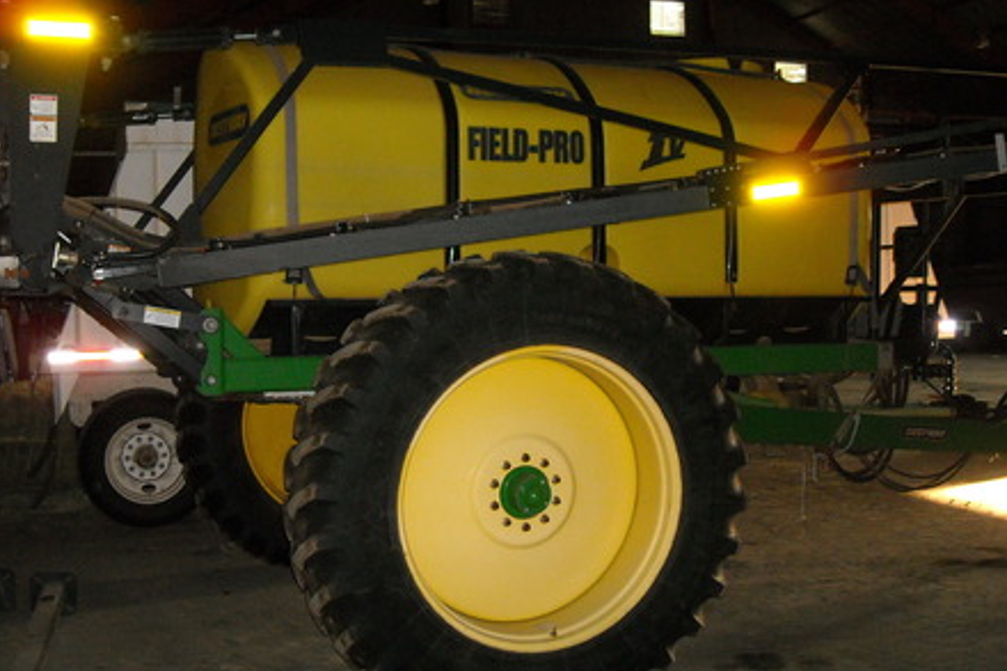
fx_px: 1258
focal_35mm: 45
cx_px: 437
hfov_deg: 43.5
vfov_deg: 29.8
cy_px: 293
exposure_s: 1/60
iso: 496
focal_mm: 5.7
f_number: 2.8
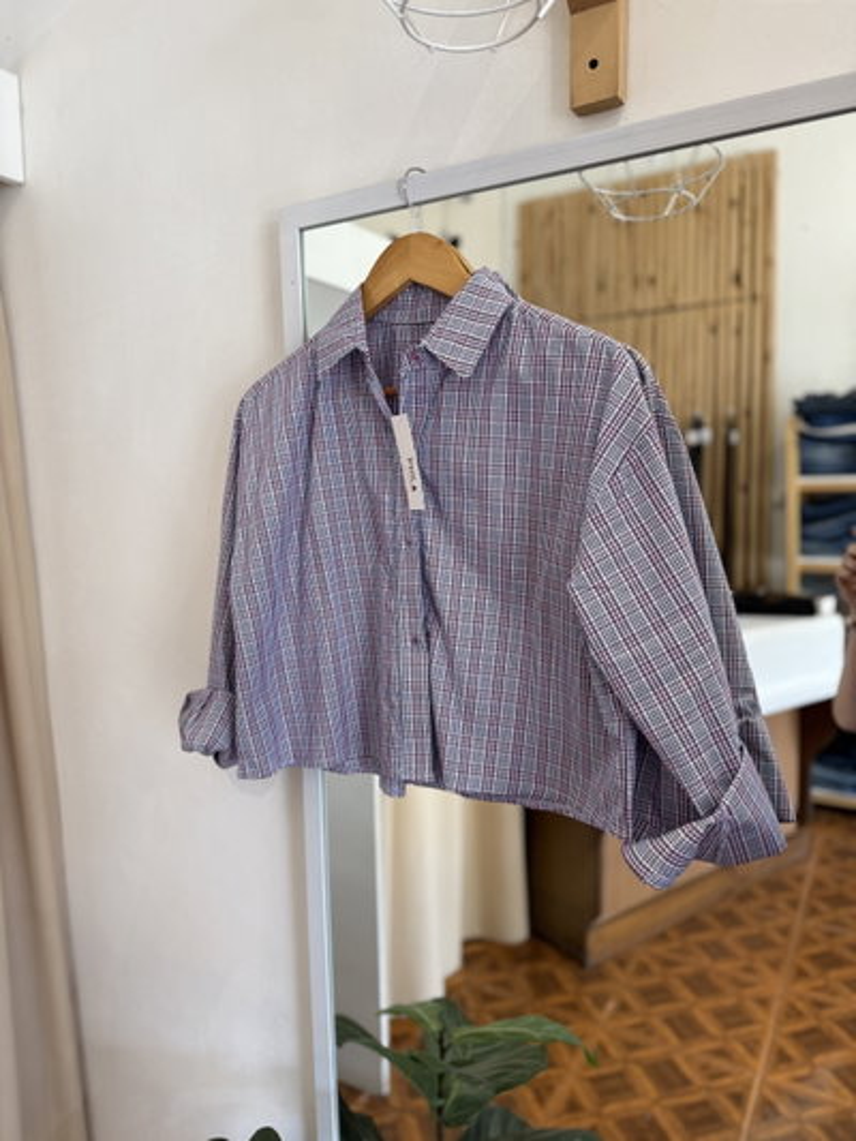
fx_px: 791
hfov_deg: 56.8
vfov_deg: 71.6
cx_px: 428
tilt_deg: -5.5
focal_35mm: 24
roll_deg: +1.4
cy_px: 570
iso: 125
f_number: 1.78
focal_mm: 6.76
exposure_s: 1/121
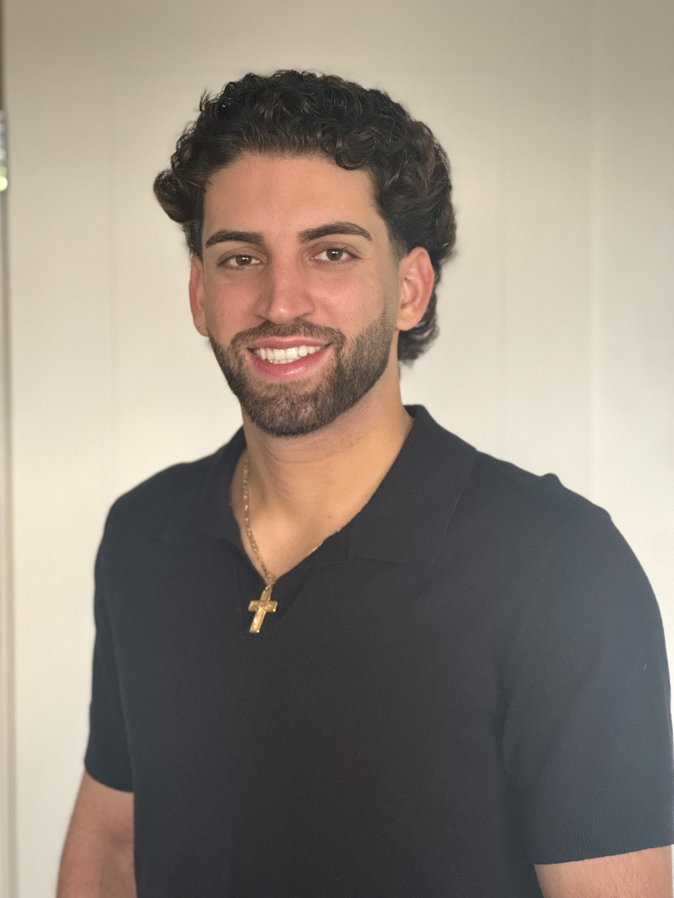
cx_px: 337
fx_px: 1999
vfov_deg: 25.3
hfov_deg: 19.1
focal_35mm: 77
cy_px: 449
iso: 400
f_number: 2.8
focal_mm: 9
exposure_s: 1/50
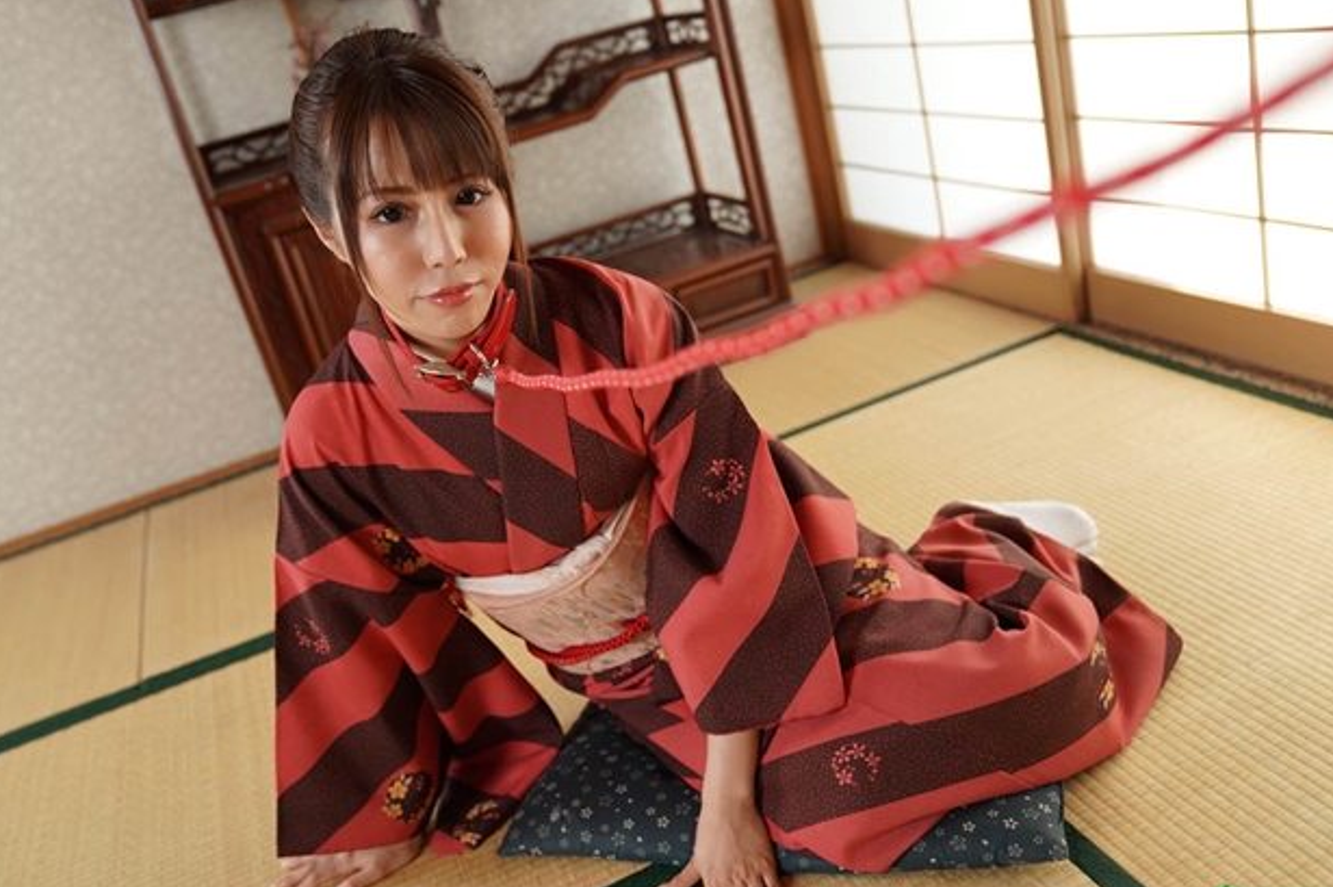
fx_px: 1221
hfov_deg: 57.2
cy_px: 426
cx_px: 642
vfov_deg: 39.9
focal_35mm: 33
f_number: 2.8
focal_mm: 29
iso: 250
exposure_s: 1/200
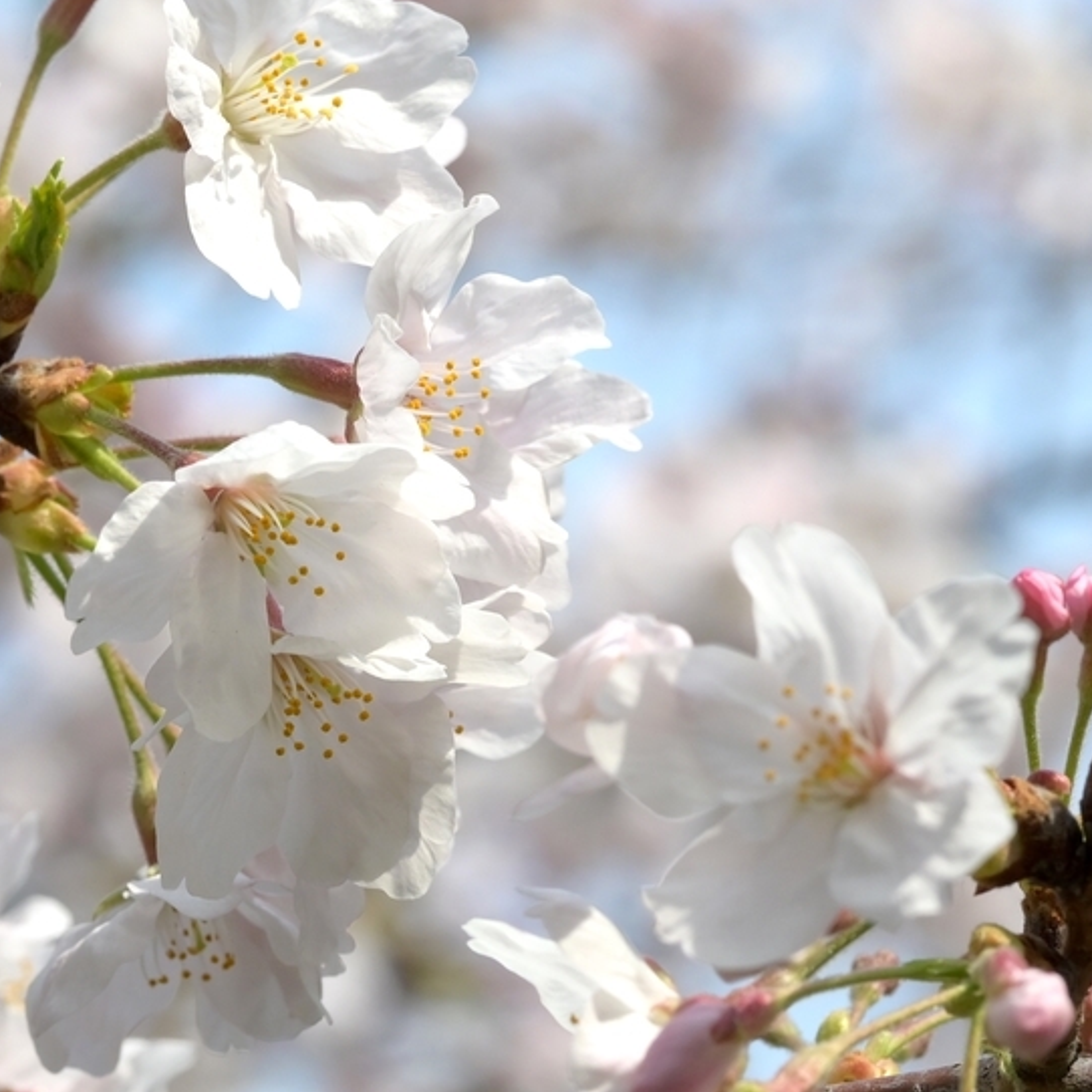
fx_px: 6710
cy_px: 518
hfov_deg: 9.3
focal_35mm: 188
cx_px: 230
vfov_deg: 9.3
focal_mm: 100
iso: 1600
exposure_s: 1/1250
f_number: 11
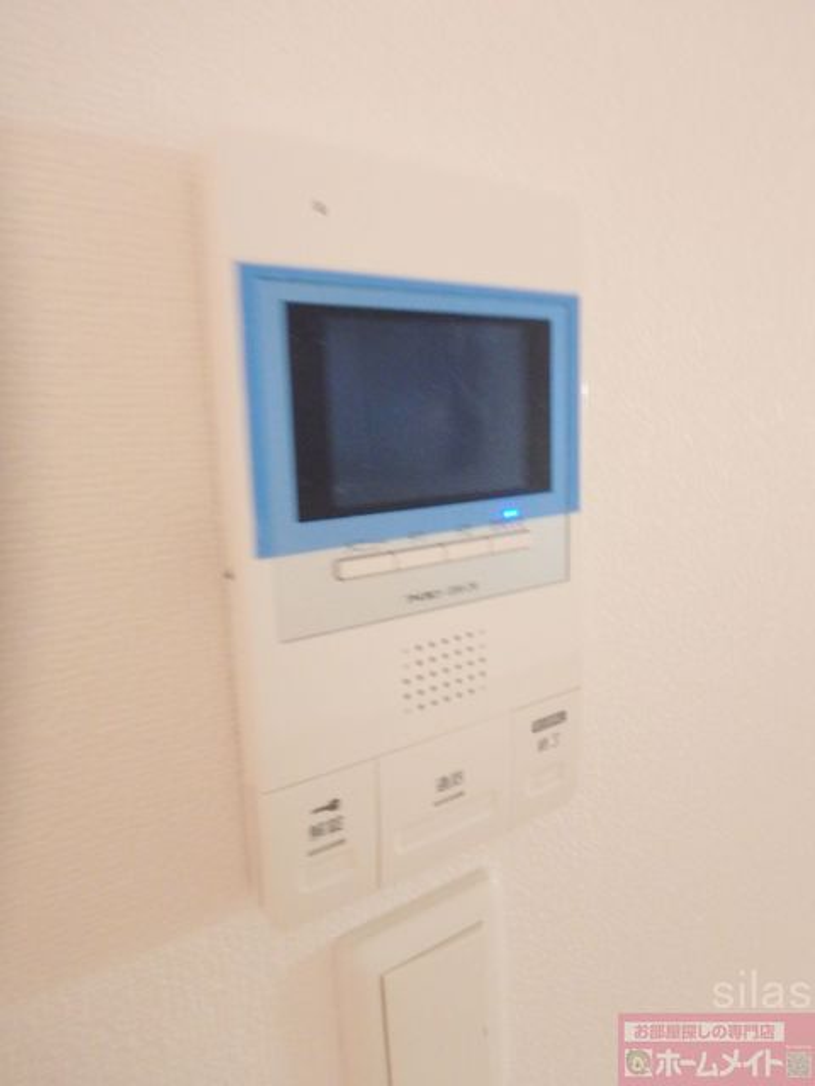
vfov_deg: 79.0
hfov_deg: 63.4
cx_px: 408
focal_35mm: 21
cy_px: 543
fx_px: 659
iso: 800
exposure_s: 1/8
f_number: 3.5
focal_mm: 3.7
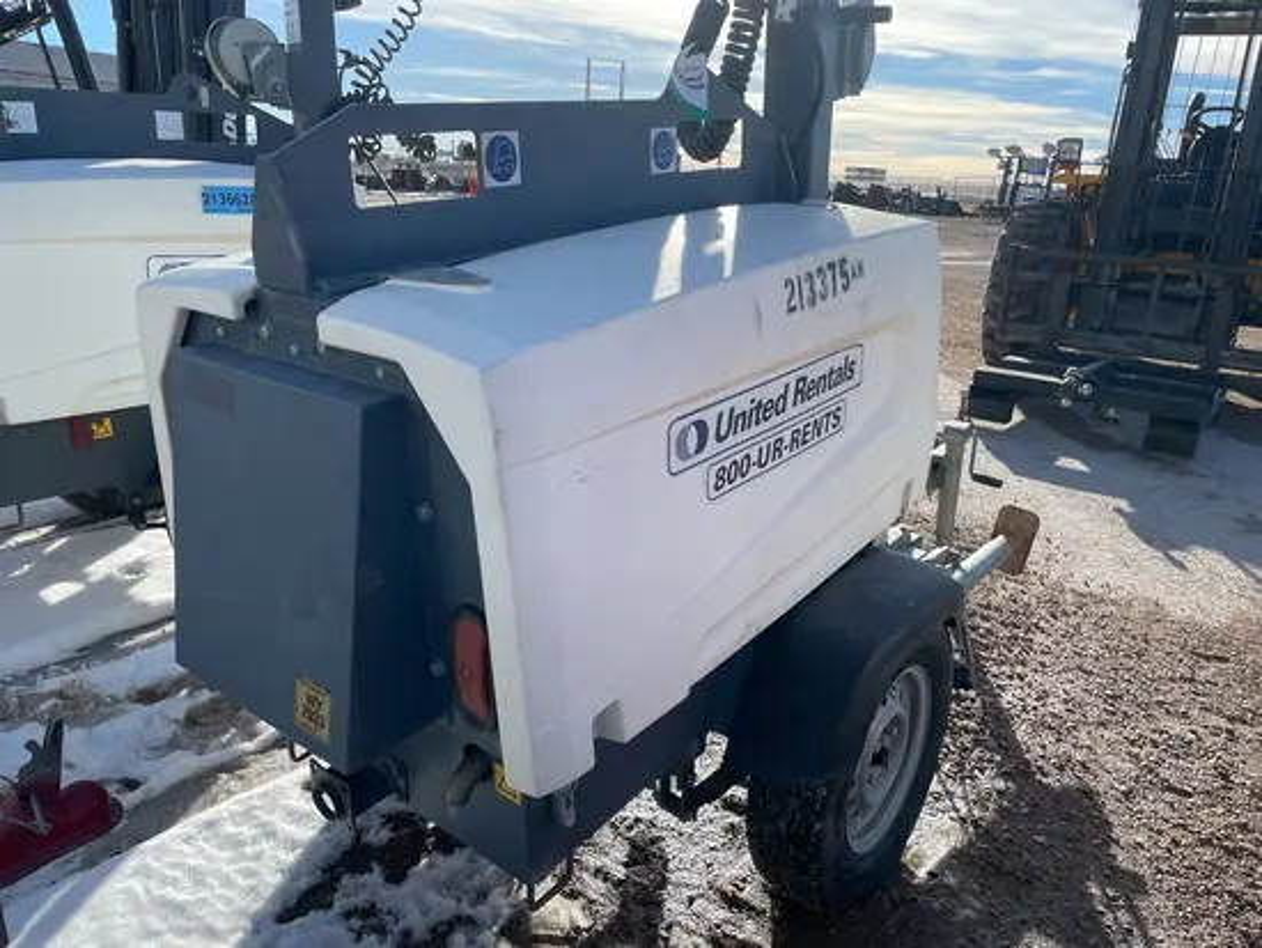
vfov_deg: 53.1
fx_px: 948
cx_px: 631
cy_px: 474
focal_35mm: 26
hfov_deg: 67.3
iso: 32
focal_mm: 4.2
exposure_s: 1/1949
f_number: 1.6
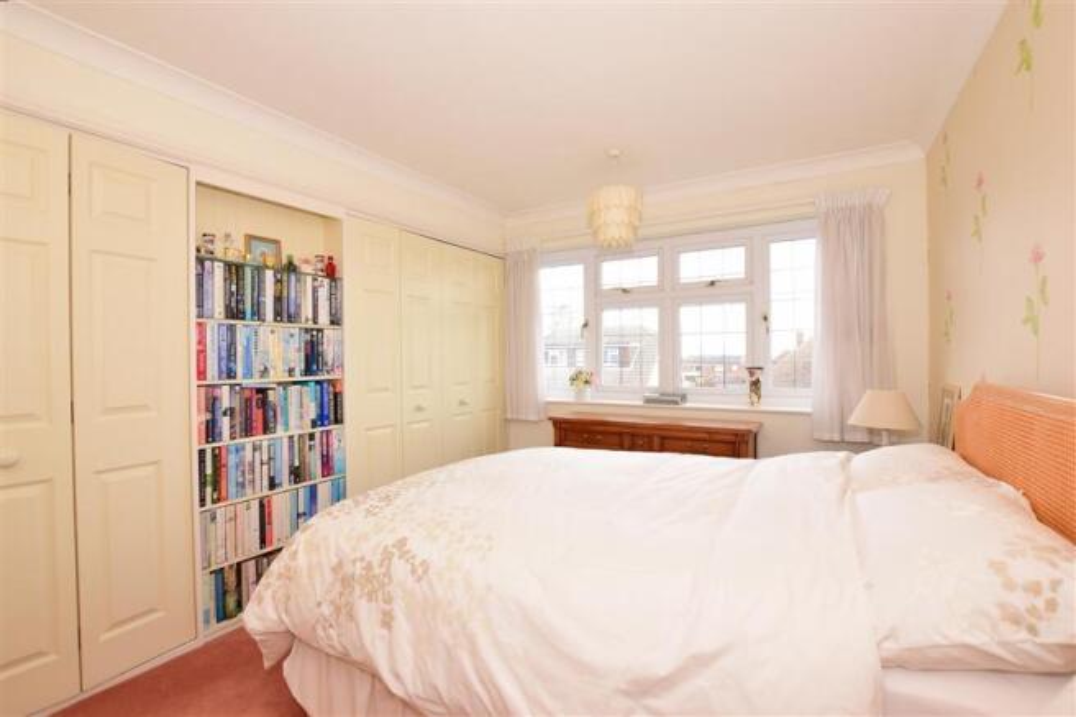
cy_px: 358
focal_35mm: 15
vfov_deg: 77.3
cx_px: 538
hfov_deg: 100.4
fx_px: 448
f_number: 5.6
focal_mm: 10
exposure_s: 1/25
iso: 400
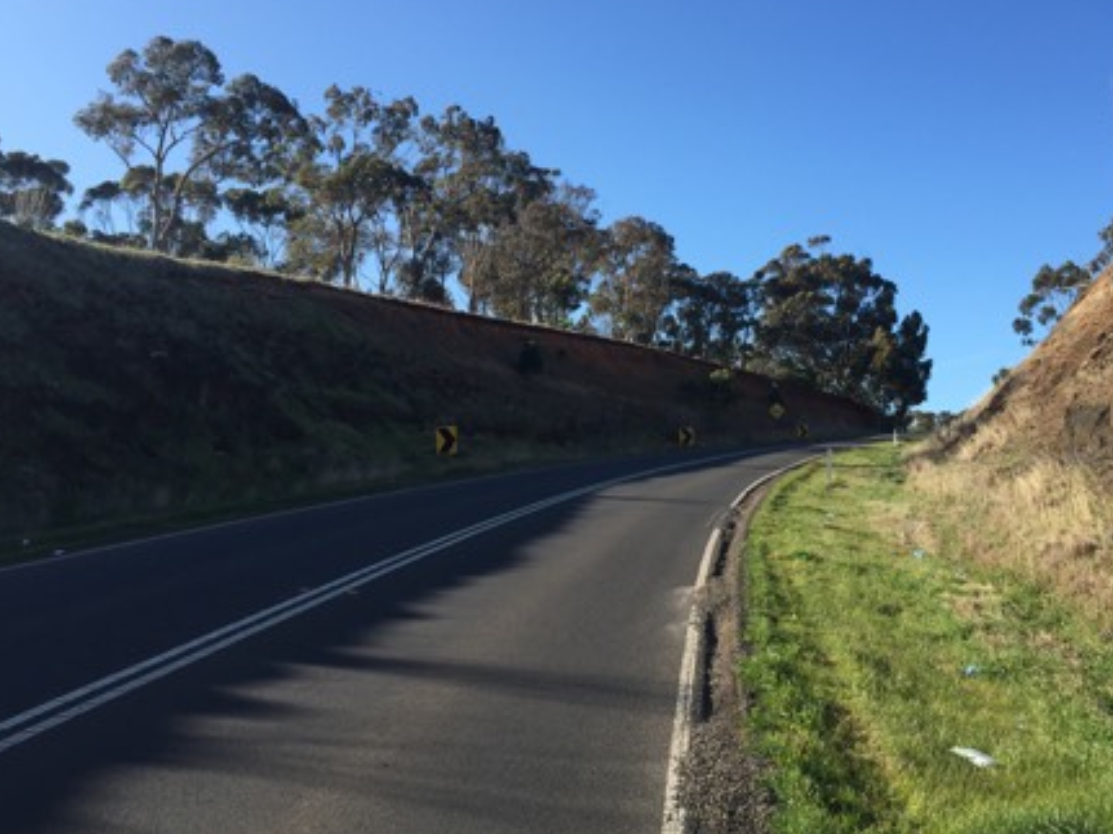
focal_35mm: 35
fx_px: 1125
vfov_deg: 40.5
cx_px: 612
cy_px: 341
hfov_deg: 52.5
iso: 32
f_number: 2.2
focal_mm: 4.15
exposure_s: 1/898
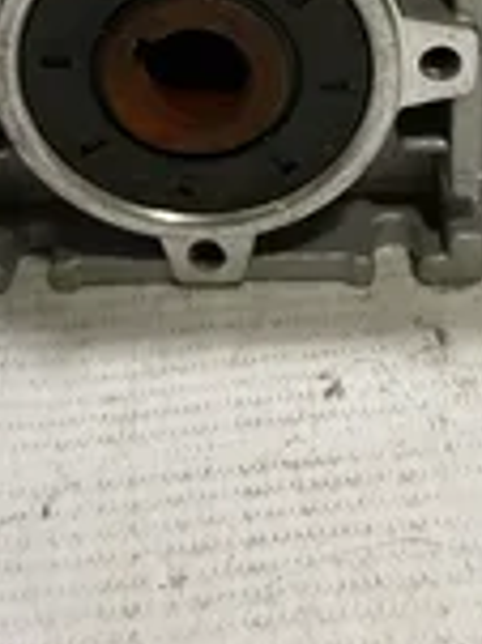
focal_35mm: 69
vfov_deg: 25.7
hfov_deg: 21.3
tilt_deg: -26.9
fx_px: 1283
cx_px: 226
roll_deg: +2.6
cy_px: -98
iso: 160
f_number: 1.6
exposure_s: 1/60
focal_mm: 4.2
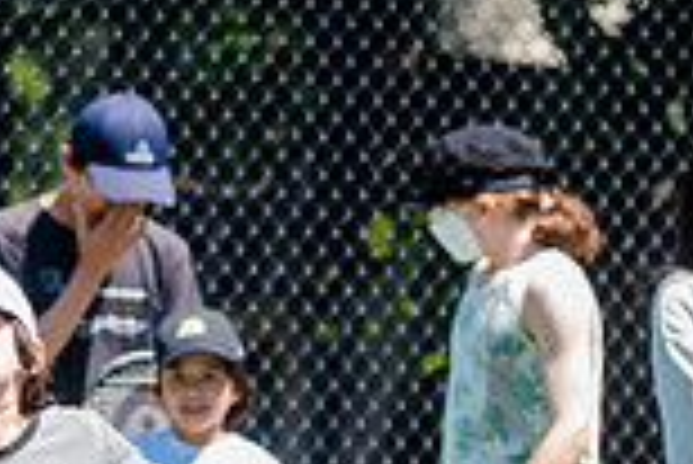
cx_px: -81
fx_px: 10539
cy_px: 579
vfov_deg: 2.5
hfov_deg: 3.8
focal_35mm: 547
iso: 200
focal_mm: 145
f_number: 5
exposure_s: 1/250
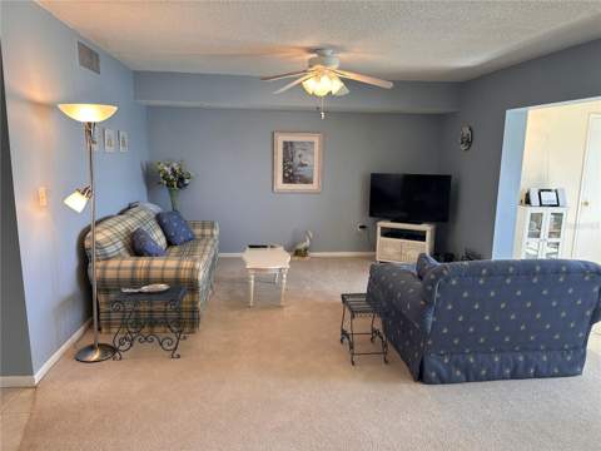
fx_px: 417
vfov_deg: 56.8
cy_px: 226
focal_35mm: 24
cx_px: 300
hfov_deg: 71.6
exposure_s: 1/120
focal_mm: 6.86
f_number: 1.78
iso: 100
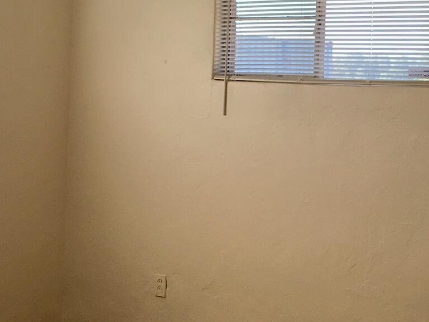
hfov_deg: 25.6
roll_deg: -2.0
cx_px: 277
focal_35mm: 76
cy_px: 72
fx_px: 942
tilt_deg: +0.2
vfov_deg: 19.2
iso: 25
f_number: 2.2
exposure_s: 1/242
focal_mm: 4.15
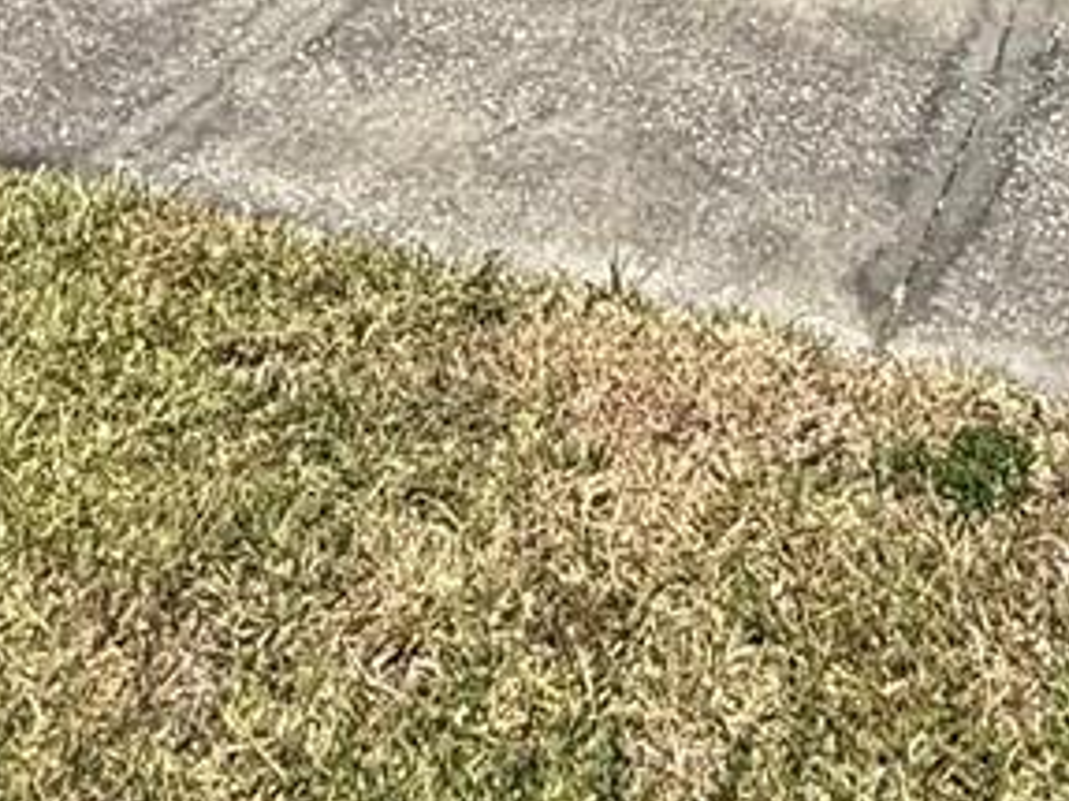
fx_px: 2408
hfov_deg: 25.0
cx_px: 637
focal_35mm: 78
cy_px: -1229
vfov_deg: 13.1
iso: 50
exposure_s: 1/2237
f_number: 2.2
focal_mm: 2.22
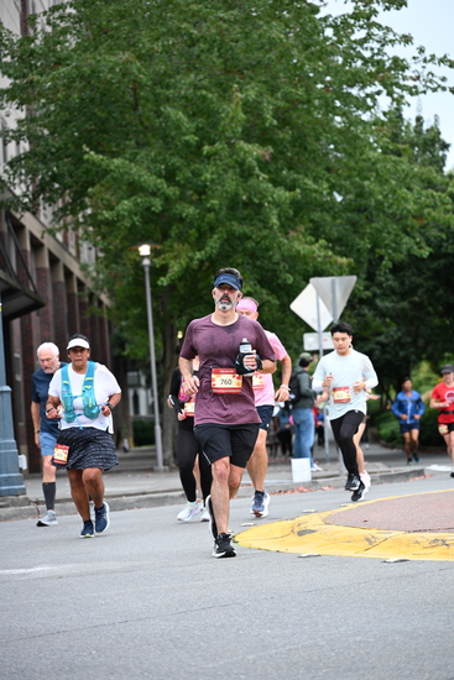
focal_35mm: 120
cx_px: 227
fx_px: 2268
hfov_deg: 11.4
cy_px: 340
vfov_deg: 17.1
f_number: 4
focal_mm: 120
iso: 1600
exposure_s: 1/640
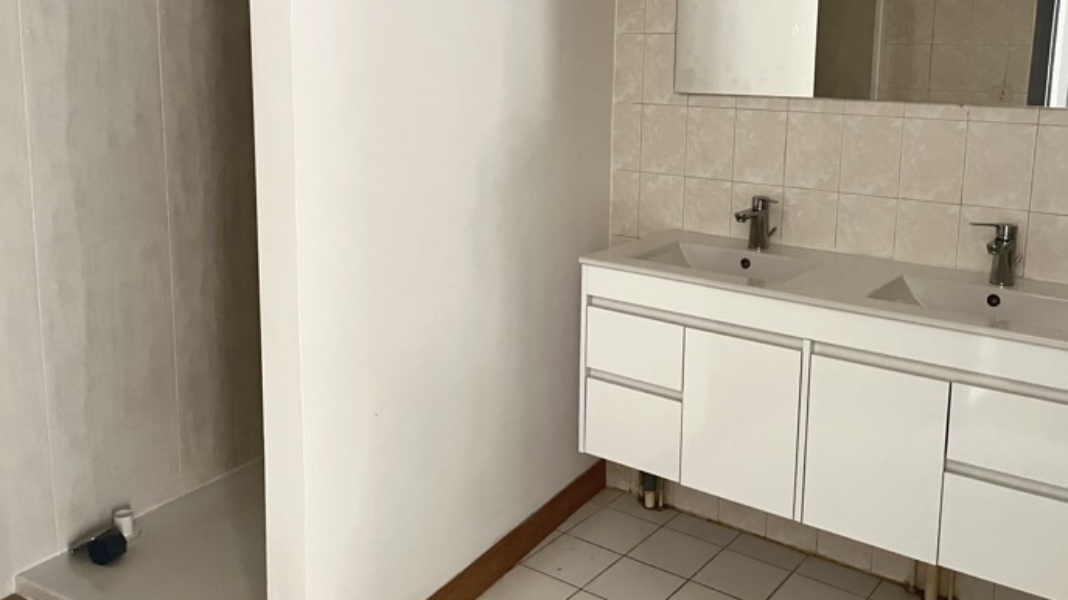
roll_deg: -0.6
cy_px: 218
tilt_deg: -9.3
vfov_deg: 35.4
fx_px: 934
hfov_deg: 59.3
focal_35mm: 33
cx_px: 602
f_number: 1.6
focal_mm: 5.1
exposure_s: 1/21
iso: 1000
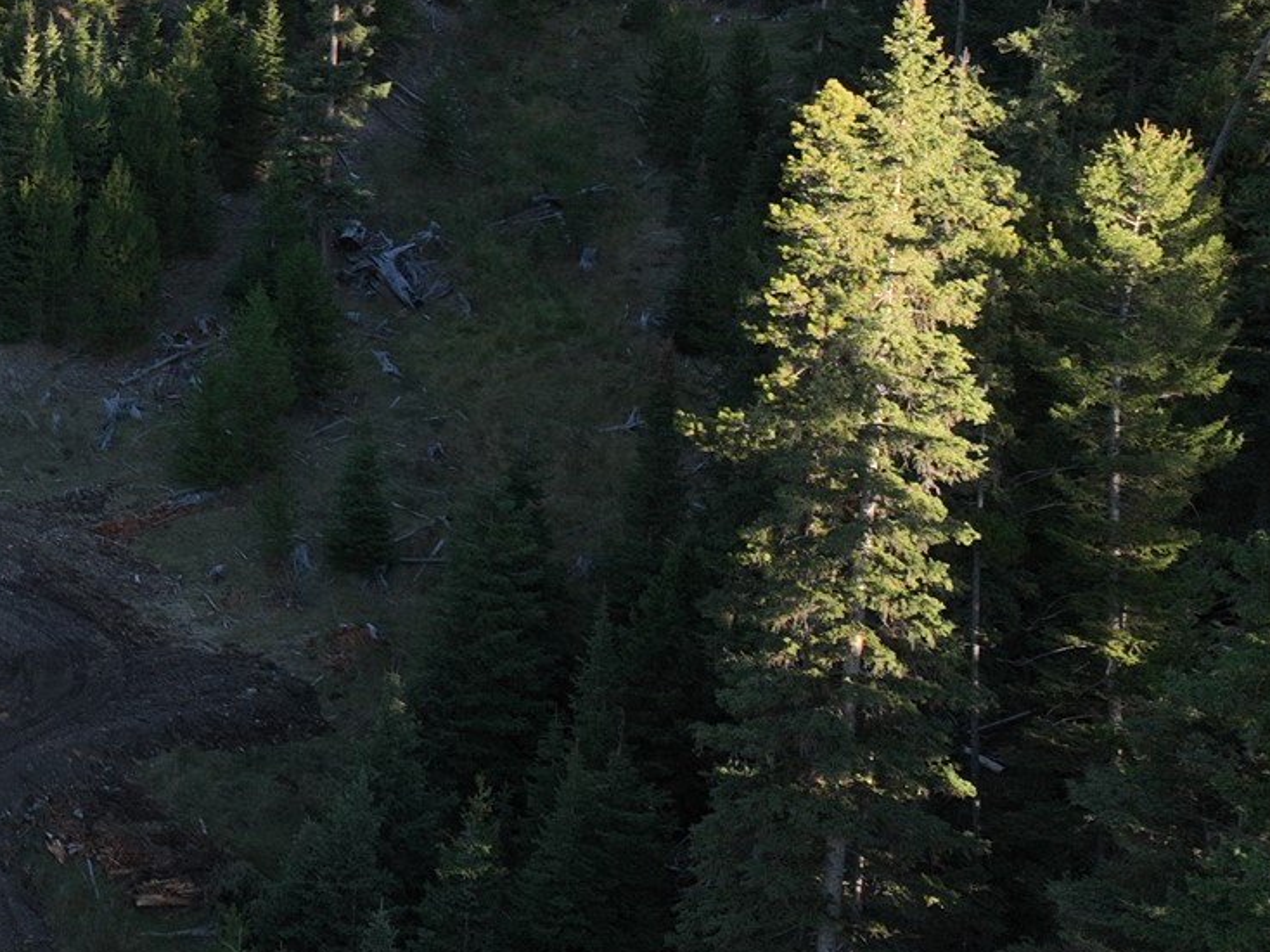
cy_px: 131
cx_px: -430
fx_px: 2457
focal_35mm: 67
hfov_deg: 24.8
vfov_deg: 21.5
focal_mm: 12.29
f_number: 2.8
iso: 110
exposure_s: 1/60
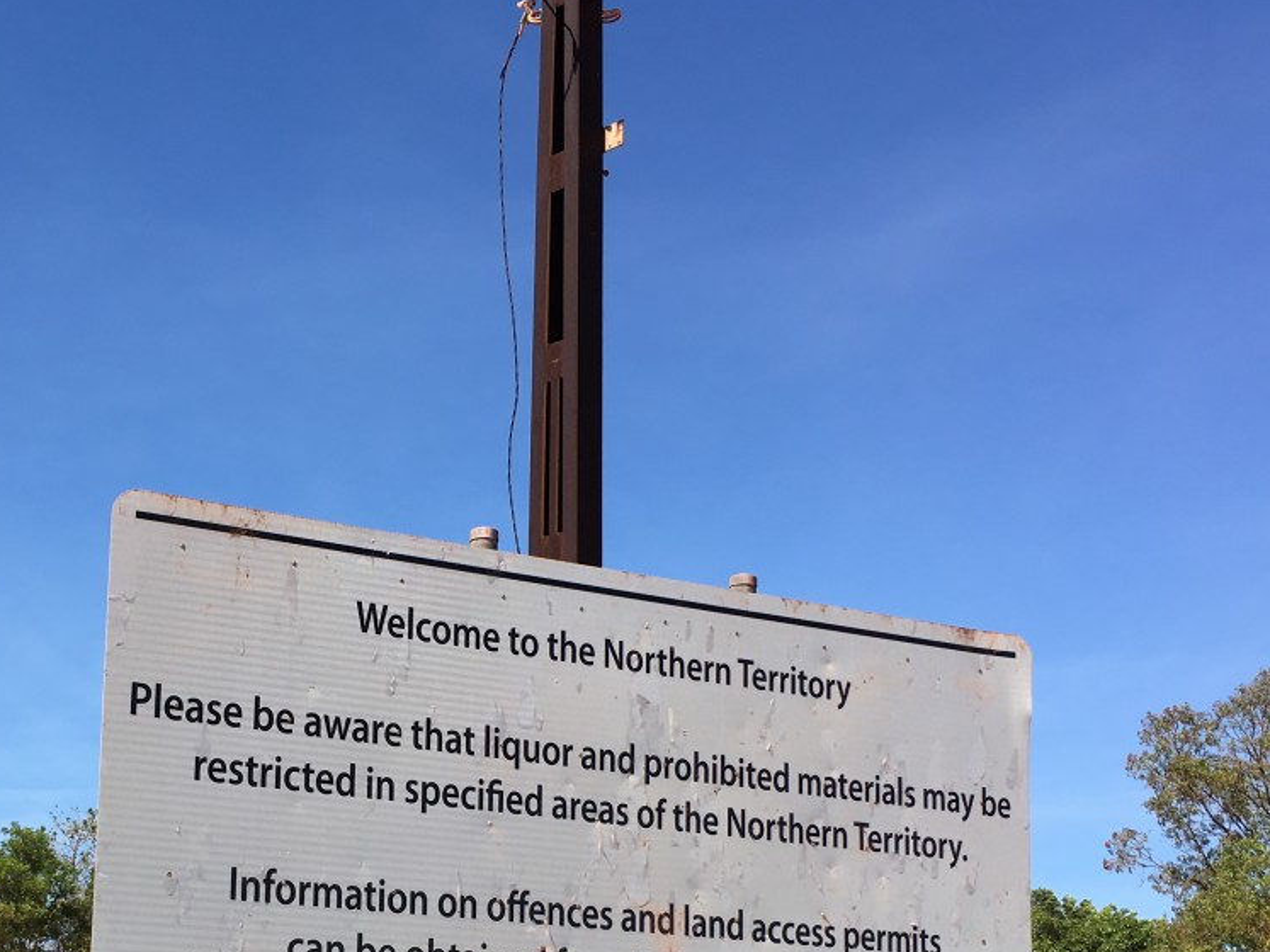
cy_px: 835
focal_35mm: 53
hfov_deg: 35.6
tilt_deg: +6.1
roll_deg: -2.7
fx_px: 1944
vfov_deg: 26.7
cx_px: 377
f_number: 2.2
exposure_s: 1/1425
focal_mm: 4.15
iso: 25
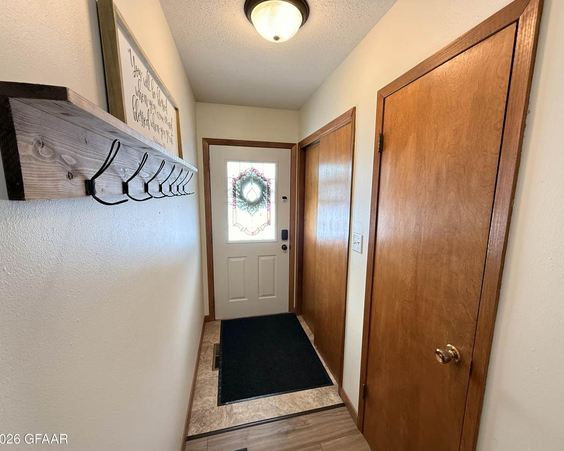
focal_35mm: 15
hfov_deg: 96.8
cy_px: 228
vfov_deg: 84.0
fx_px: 250
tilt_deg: -8.1
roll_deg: -0.9
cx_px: 290
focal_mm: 2.22
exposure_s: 1/60
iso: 400
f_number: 2.2
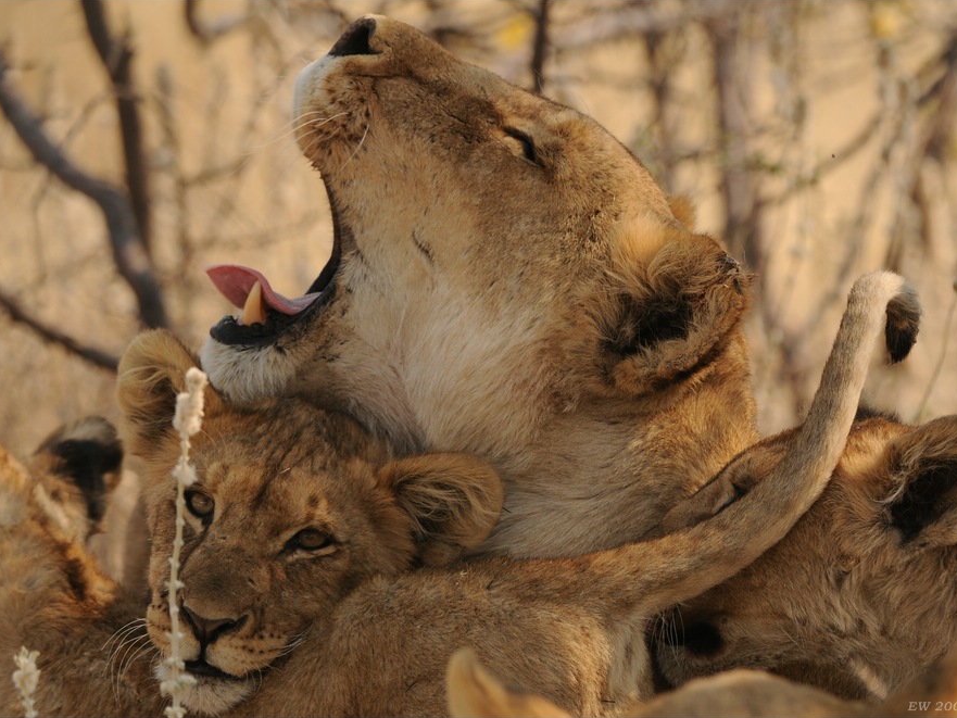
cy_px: 358
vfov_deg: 2.6
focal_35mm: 572
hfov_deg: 3.5
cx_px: 437
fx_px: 15816
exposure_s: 1/500
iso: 320
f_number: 6.3
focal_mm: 350
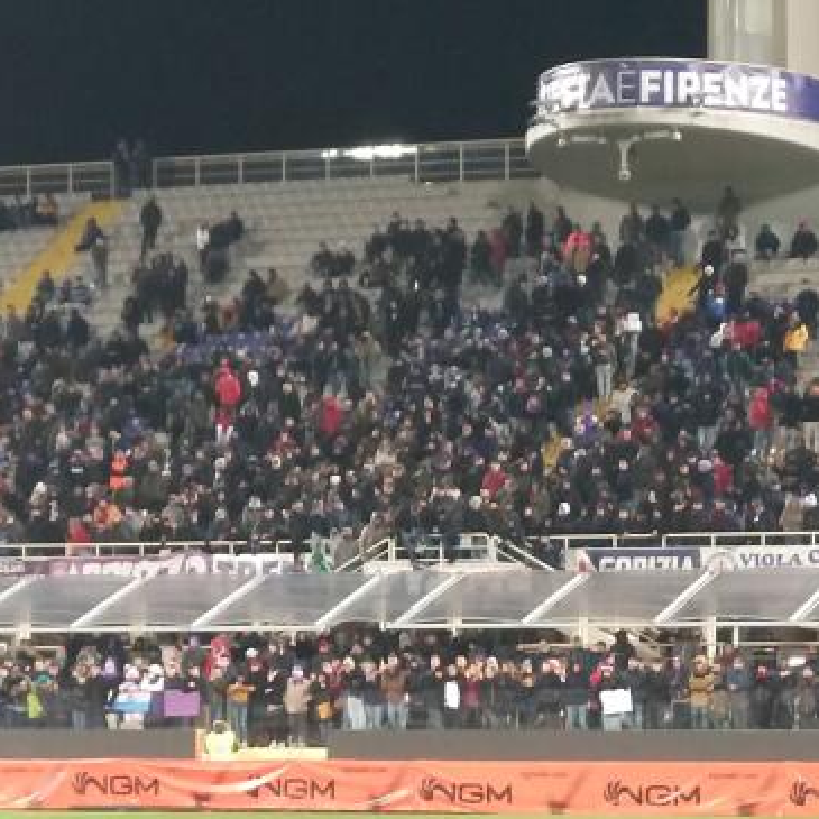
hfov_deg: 11.6
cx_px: 337
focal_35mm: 151
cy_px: 615
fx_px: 4042
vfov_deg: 11.5
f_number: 2.4
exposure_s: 1/33
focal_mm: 5.54
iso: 160
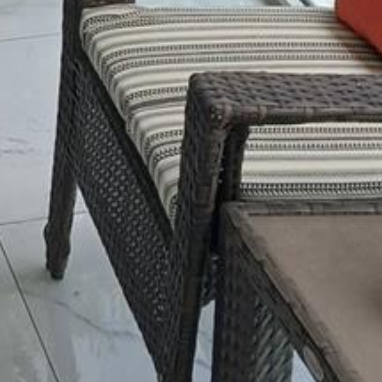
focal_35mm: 128
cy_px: -140
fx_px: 1598
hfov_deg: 13.4
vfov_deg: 13.1
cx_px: -41
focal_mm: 3.98
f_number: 1.8
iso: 20
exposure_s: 1/122
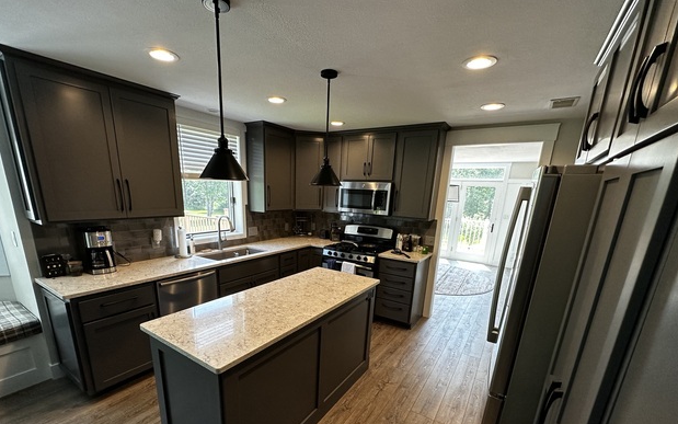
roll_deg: -1.9
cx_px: 324
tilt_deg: -16.2
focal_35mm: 16
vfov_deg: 69.8
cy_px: 272
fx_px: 296
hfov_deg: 97.7
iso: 160
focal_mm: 2.22
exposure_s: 1/120
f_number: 2.2
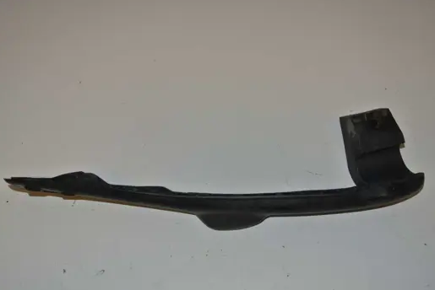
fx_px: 556
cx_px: 220
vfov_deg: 29.3
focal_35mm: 46
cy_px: 148
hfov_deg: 42.7
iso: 200
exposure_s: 1/60
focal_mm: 16.3
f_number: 4.2
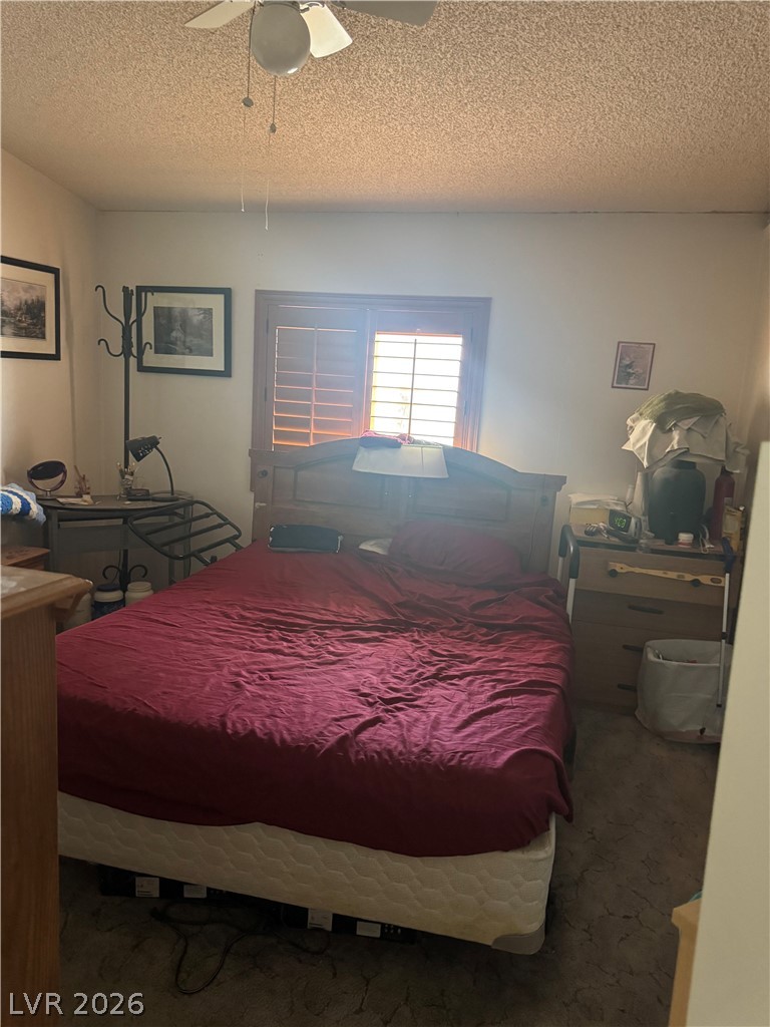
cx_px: 385
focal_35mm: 24
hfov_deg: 56.8
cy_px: 514
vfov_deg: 71.6
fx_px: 712
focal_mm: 6.76
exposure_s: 1/40
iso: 1000
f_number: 1.78
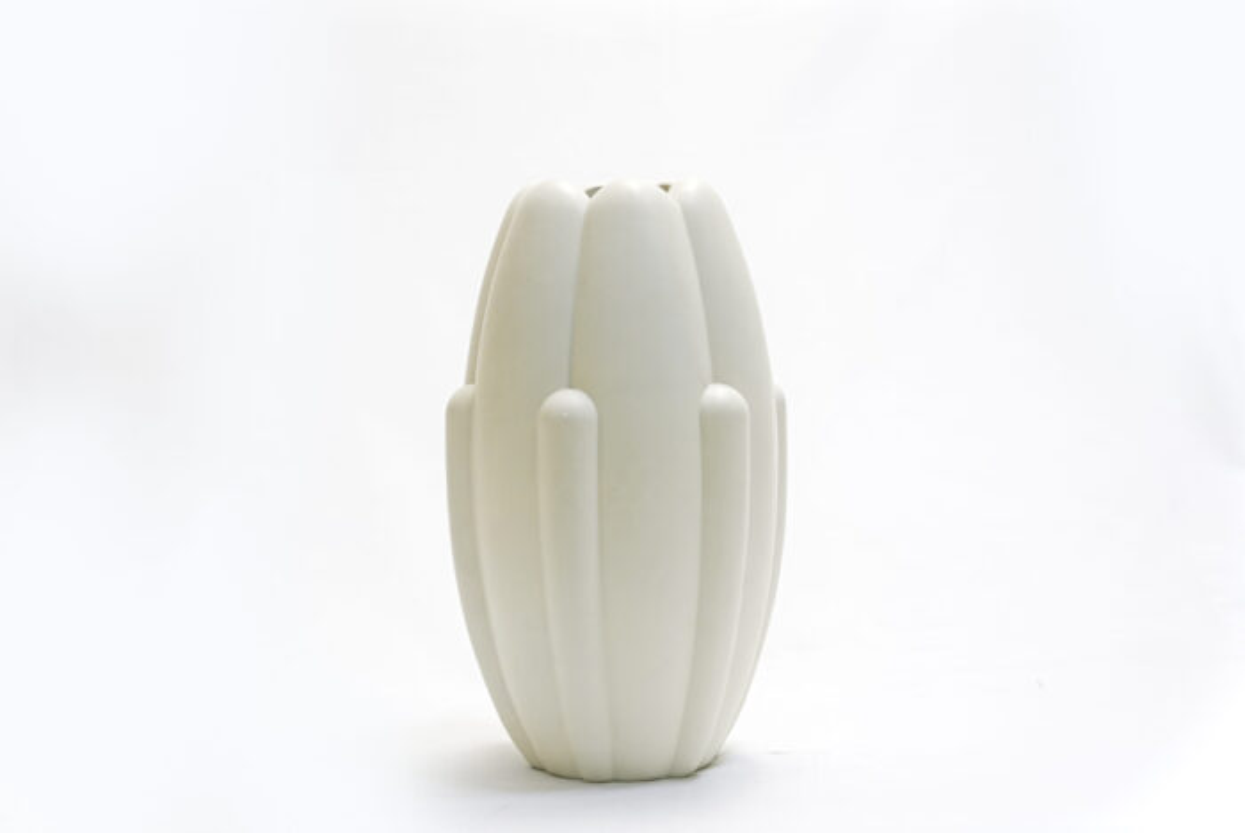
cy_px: 416
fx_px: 2423
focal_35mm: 70
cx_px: 622
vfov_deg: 19.5
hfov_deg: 28.8
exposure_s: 1/125
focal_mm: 70
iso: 3200
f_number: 6.3
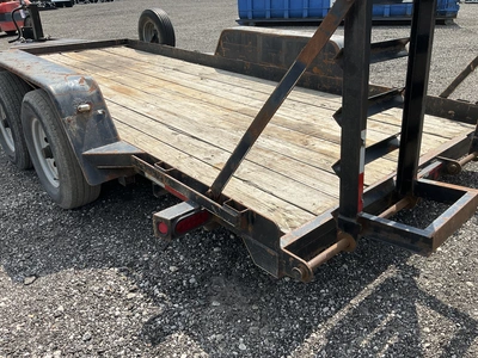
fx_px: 400
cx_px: 239
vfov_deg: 48.2
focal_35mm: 29
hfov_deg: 61.7
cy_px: 179
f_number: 1.8
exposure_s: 1/1675
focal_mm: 3
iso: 25
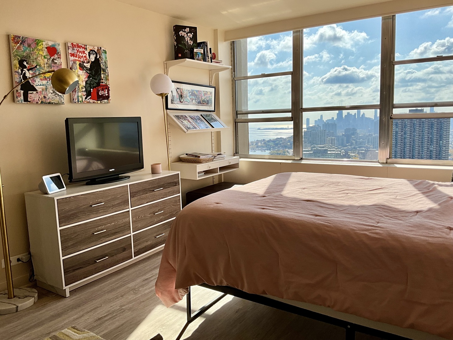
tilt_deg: -7.0
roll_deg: +1.3
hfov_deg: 61.7
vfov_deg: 48.2
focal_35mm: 29
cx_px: 226
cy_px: 170
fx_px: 380
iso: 25
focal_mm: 3
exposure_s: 1/1675
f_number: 1.8
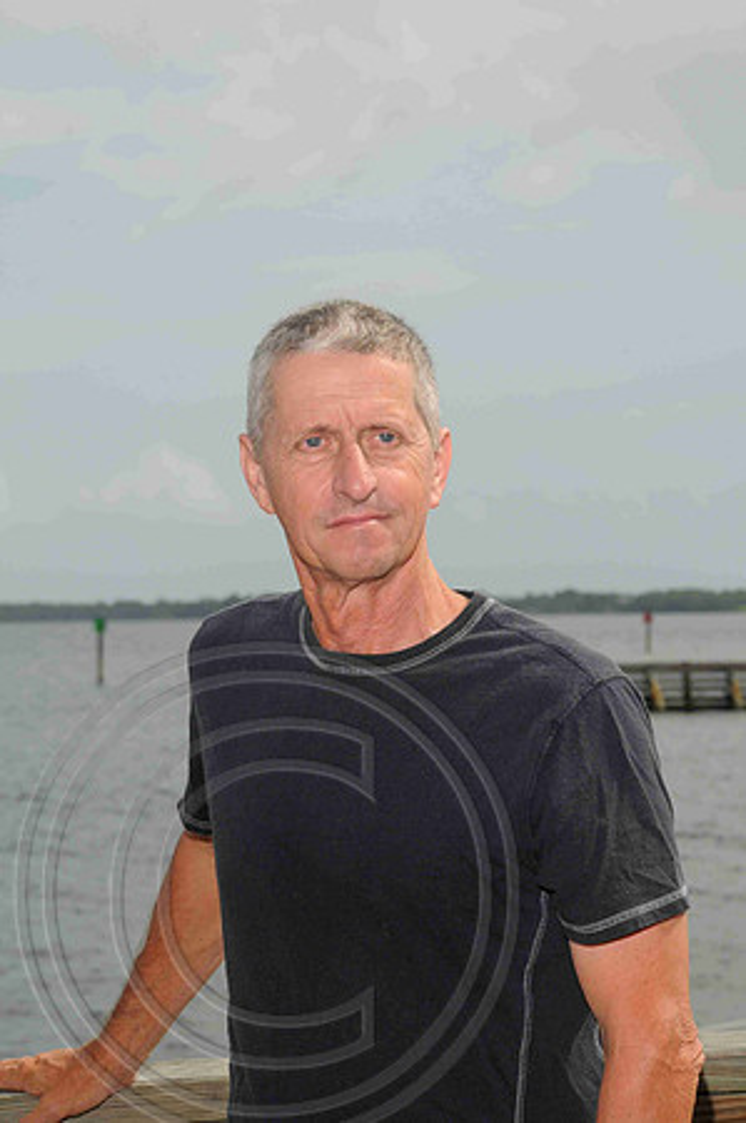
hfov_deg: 12.2
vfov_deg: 18.2
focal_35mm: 112
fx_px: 3505
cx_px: 373
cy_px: 562
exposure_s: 1/250
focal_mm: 75
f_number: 9
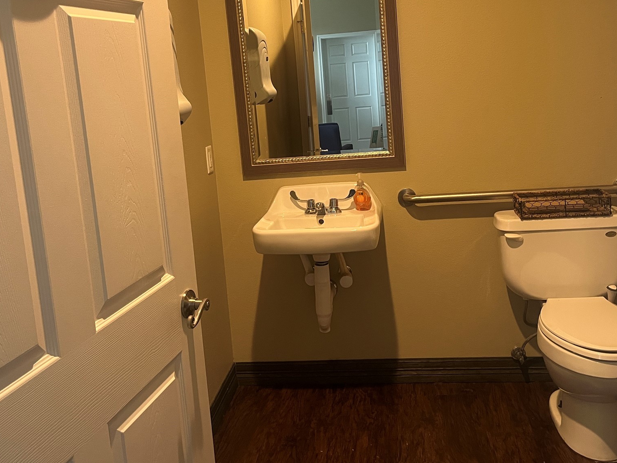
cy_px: 160
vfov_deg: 40.3
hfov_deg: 52.6
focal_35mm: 35
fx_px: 624
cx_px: 320
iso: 400
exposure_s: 1/60
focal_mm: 5.1
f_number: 1.6
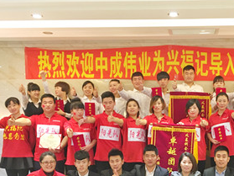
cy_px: 141
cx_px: 188
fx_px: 351
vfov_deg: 27.5
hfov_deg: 35.6
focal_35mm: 52
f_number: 2.2
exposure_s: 1/33
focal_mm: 4.15
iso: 125
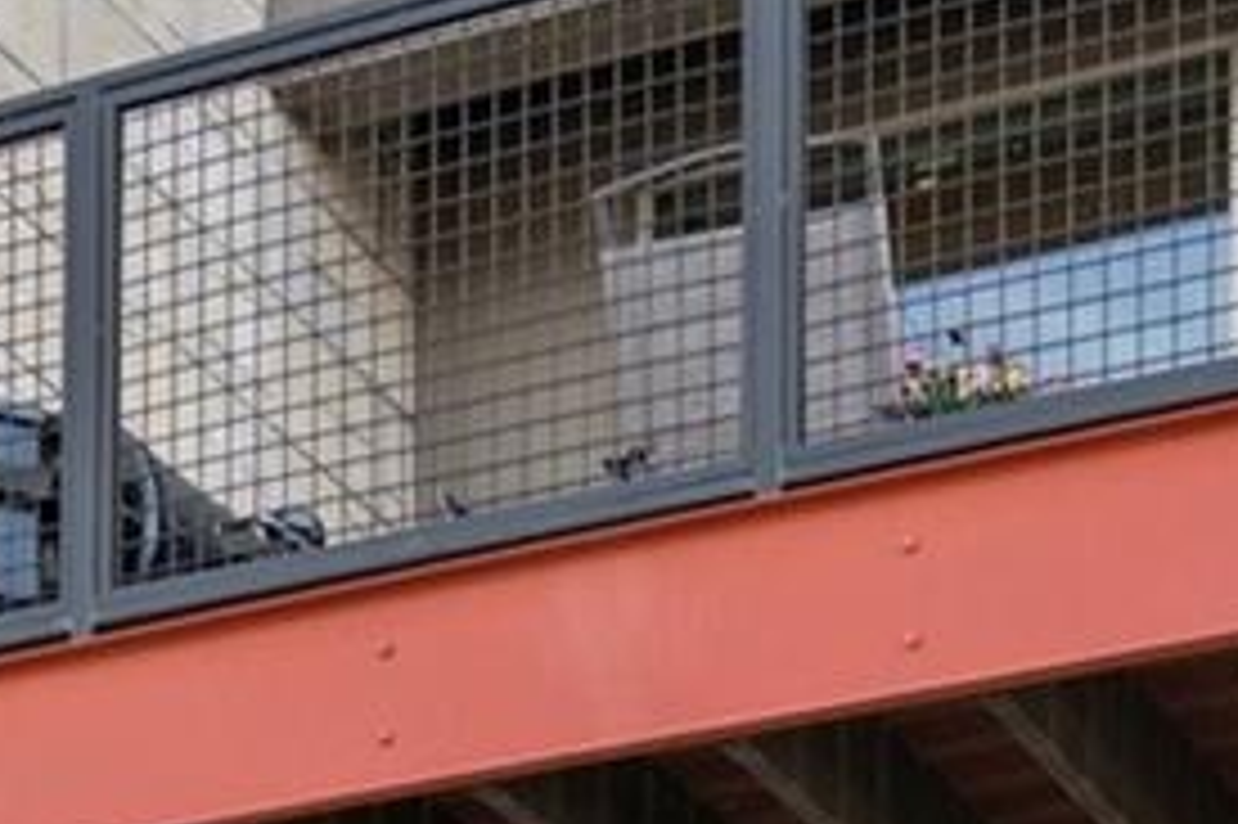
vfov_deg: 10.4
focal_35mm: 99
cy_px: 2375
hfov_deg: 20.2
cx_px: 1121
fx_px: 3402
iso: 400
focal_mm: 17
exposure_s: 1/60
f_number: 8
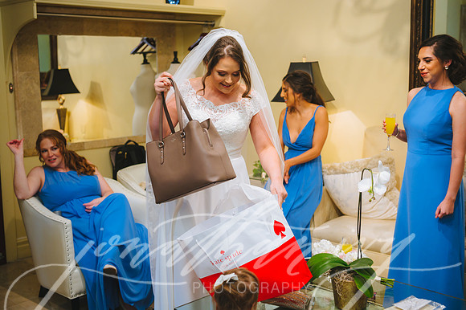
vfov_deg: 28.0
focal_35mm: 48
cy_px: 155
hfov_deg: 41.1
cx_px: 233
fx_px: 621
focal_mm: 48
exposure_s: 1/200
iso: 1250
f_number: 2.8
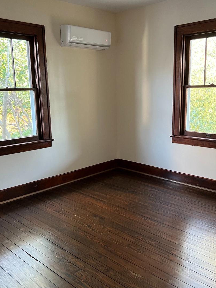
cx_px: 120
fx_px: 291
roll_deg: +1.1
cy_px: 144
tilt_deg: -10.5
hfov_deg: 40.6
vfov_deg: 52.6
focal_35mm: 35
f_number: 1.5
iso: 160
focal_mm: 5.7
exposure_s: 1/60
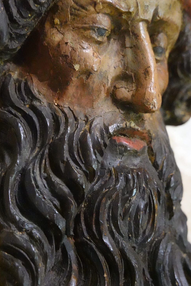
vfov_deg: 23.4
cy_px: 127
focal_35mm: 87
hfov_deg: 15.7
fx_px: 692
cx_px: 93
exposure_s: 1/40
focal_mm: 27.44
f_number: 4
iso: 6400
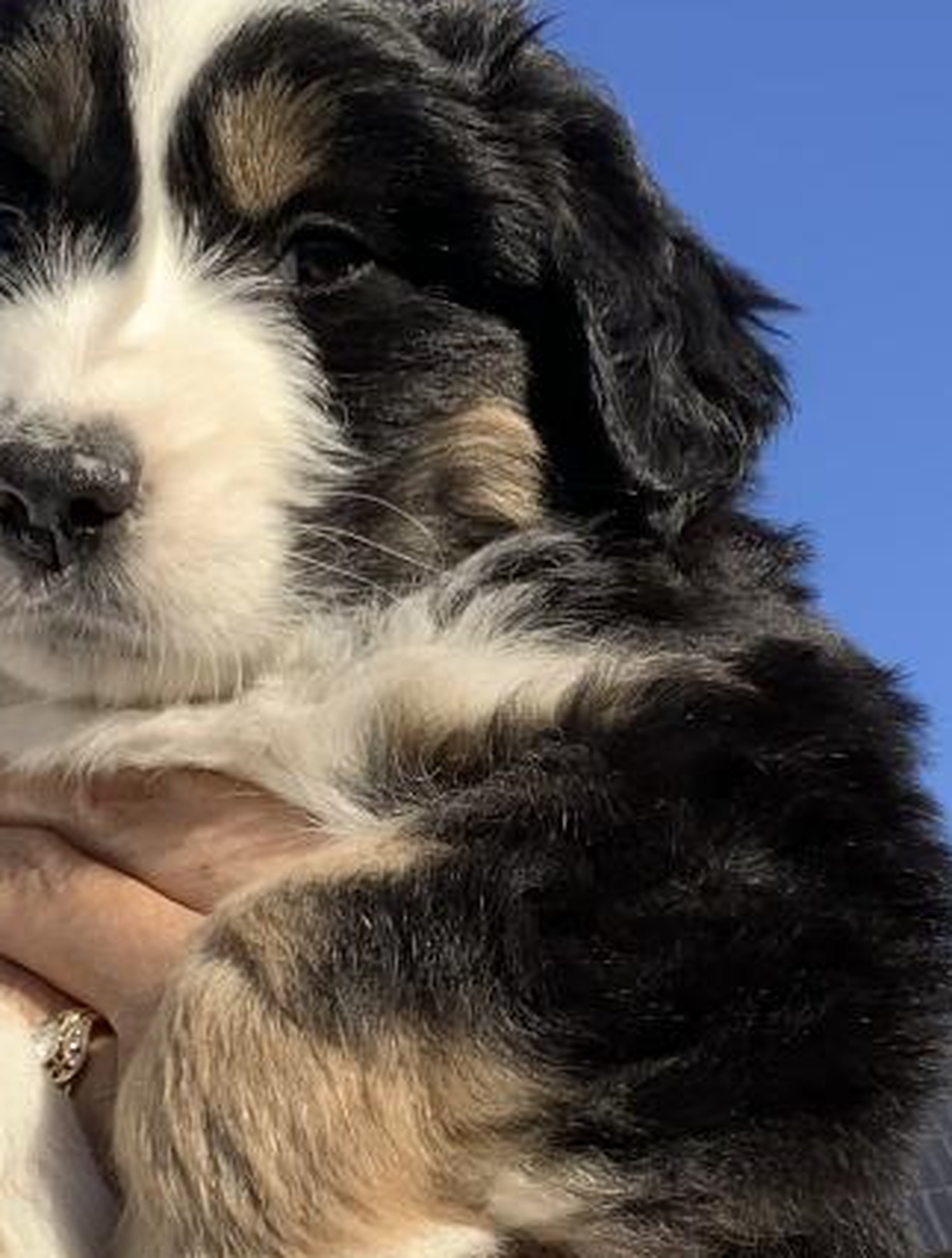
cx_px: 363
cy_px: 763
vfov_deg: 41.7
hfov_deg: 32.2
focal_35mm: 45
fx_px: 1641
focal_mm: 2.87
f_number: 2.2
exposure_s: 1/886
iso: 16
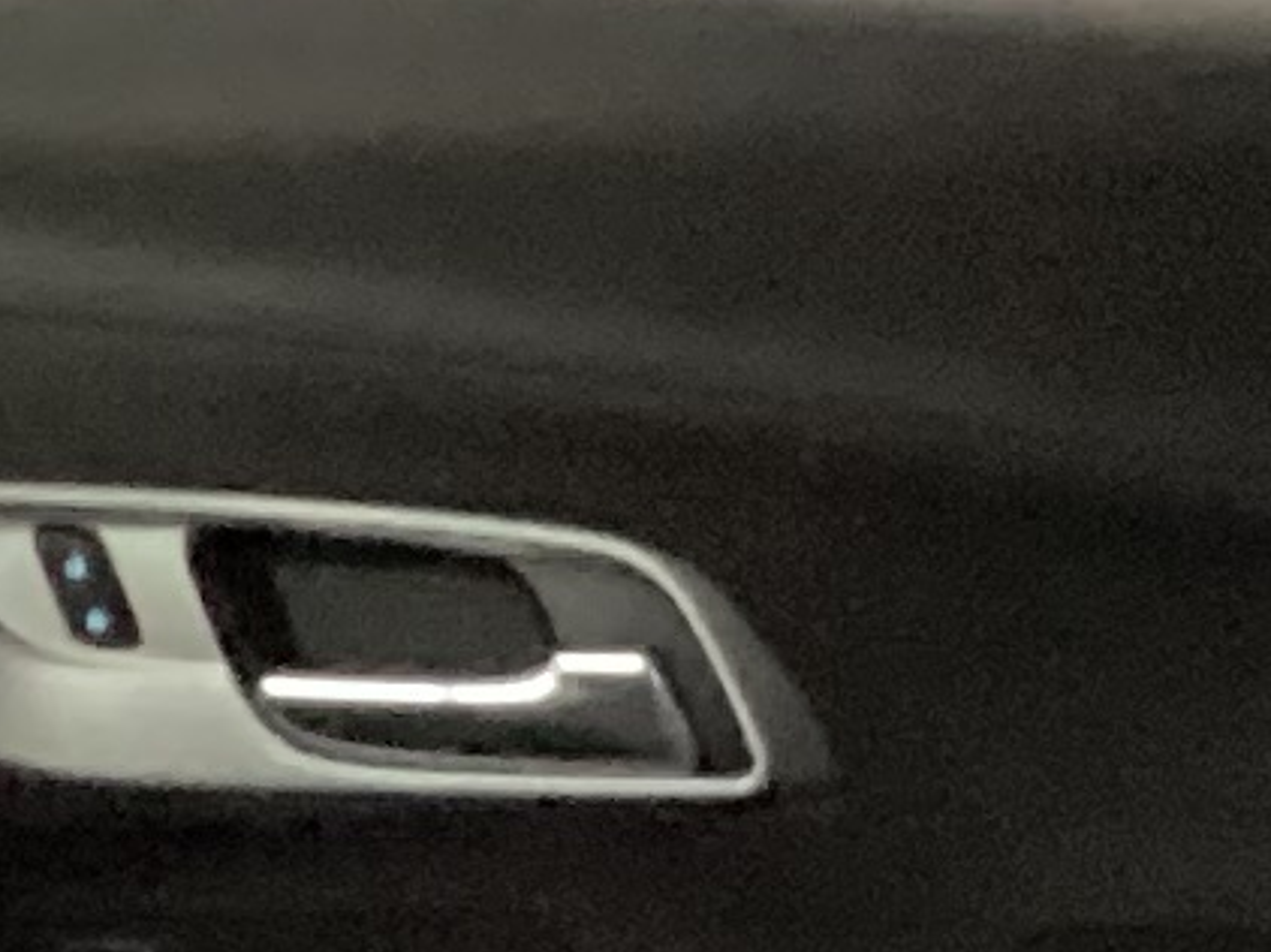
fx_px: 8807
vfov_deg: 5.8
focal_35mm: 240
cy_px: 2597
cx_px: 699
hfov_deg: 8.3
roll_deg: -0.3
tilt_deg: -25.6
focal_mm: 3.3
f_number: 2.4
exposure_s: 1/15
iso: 800
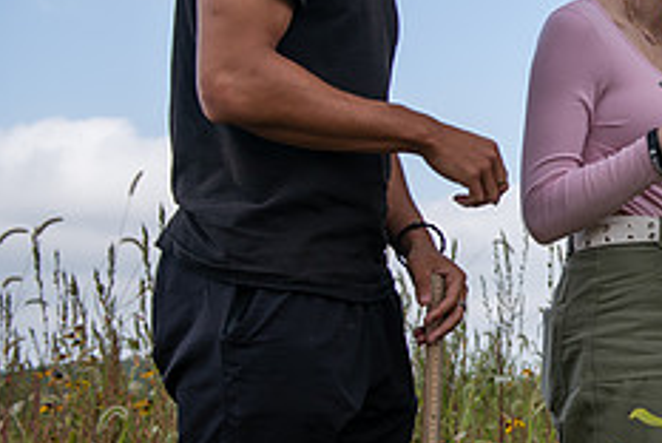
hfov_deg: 21.7
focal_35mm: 87
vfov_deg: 15.7
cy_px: 163
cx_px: 793
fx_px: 1602
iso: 125
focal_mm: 35
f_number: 4
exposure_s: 1/640
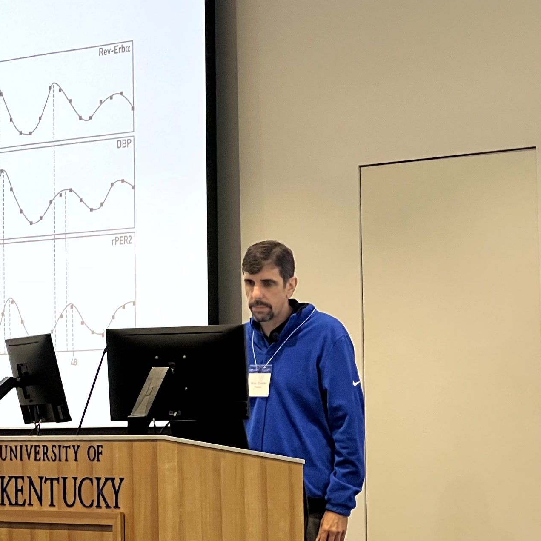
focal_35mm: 158
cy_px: 248
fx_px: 2794
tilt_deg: +4.5
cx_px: 149
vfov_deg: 11.1
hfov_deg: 11.0
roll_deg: +0.7
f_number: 2.8
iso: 160
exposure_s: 1/75
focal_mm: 9
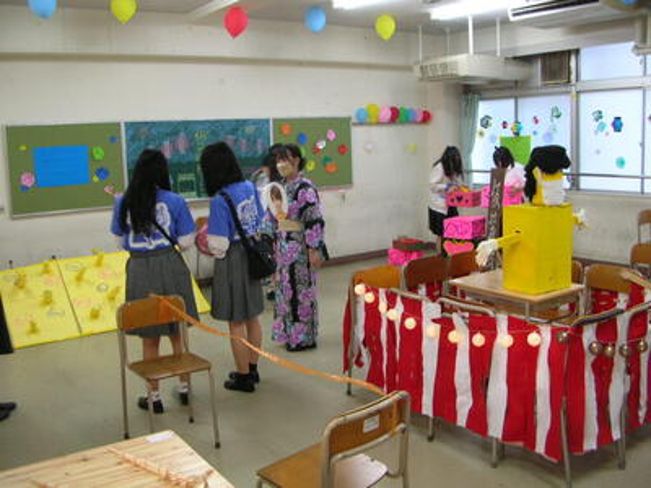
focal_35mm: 35
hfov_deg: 52.6
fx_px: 658
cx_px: 326
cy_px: 244
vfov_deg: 40.7
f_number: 2.8
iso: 50
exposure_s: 1/8.8
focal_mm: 5.8
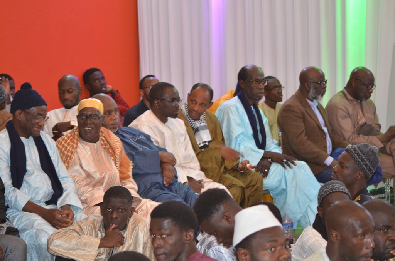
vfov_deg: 13.0
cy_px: 130
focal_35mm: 105
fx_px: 1150
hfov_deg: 19.5
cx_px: 198
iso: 800
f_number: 4
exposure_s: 1/60
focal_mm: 70
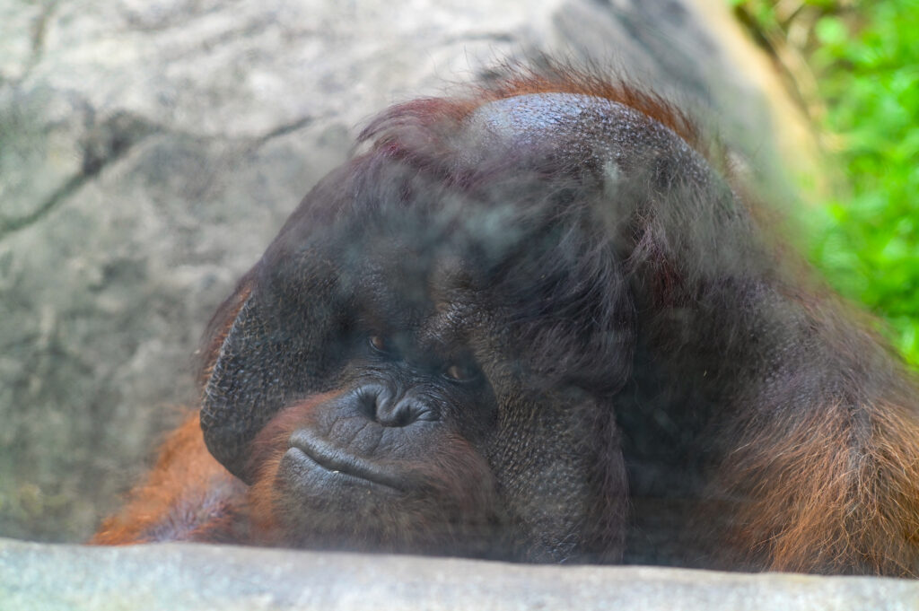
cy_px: 306
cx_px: 460
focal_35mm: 105
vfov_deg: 13.0
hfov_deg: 19.5
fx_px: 2678
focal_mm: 105
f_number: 2.5
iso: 360
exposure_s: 1/125
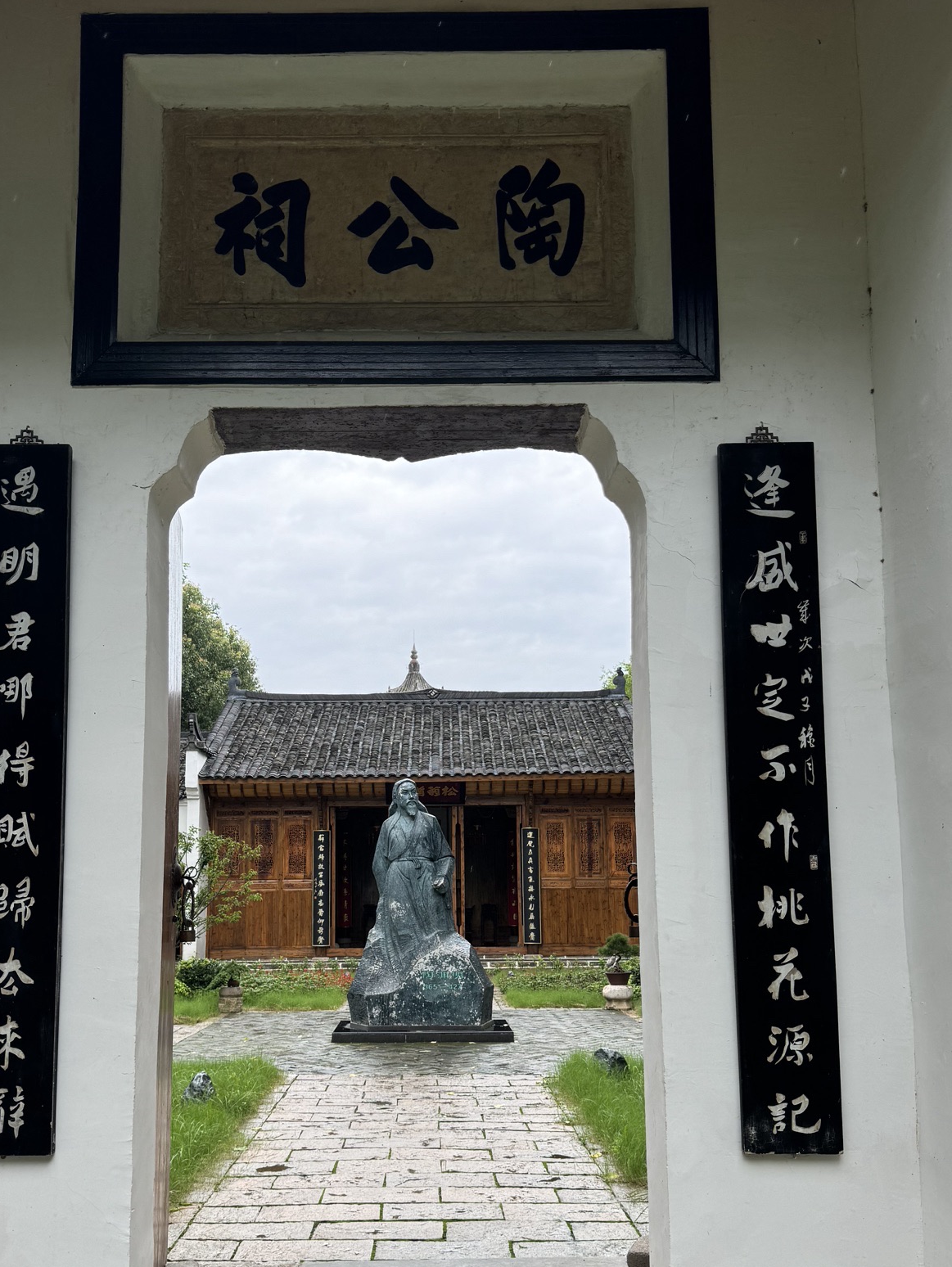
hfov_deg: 45.4
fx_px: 1135
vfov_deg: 57.8
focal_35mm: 31
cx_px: 427
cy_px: 773
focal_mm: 6.76
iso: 80
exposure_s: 1/488
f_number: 1.78
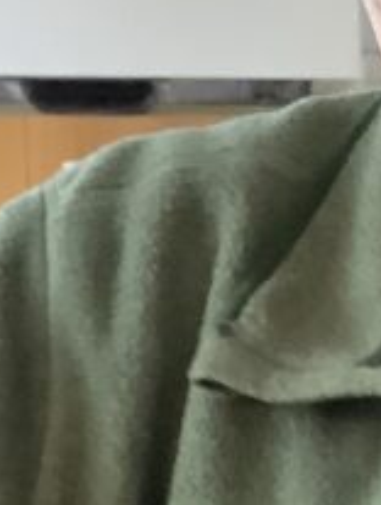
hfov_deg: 9.4
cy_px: 690
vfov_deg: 12.4
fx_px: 2238
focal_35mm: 153
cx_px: 586
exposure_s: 1/30
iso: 400
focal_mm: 3.3
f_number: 2.4
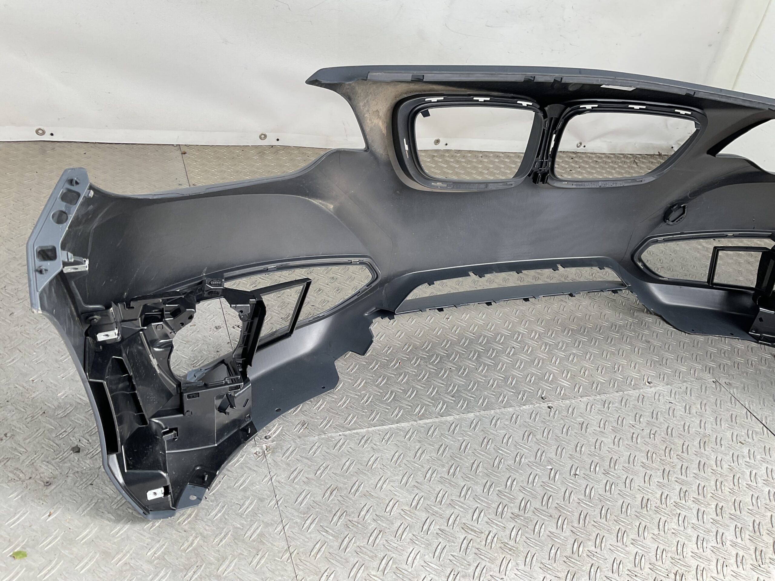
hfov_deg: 61.7
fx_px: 649
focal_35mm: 29
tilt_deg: -32.7
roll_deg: -13.3
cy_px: 290
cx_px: 388
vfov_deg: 48.2
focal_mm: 3
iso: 16
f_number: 1.8
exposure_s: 1/177
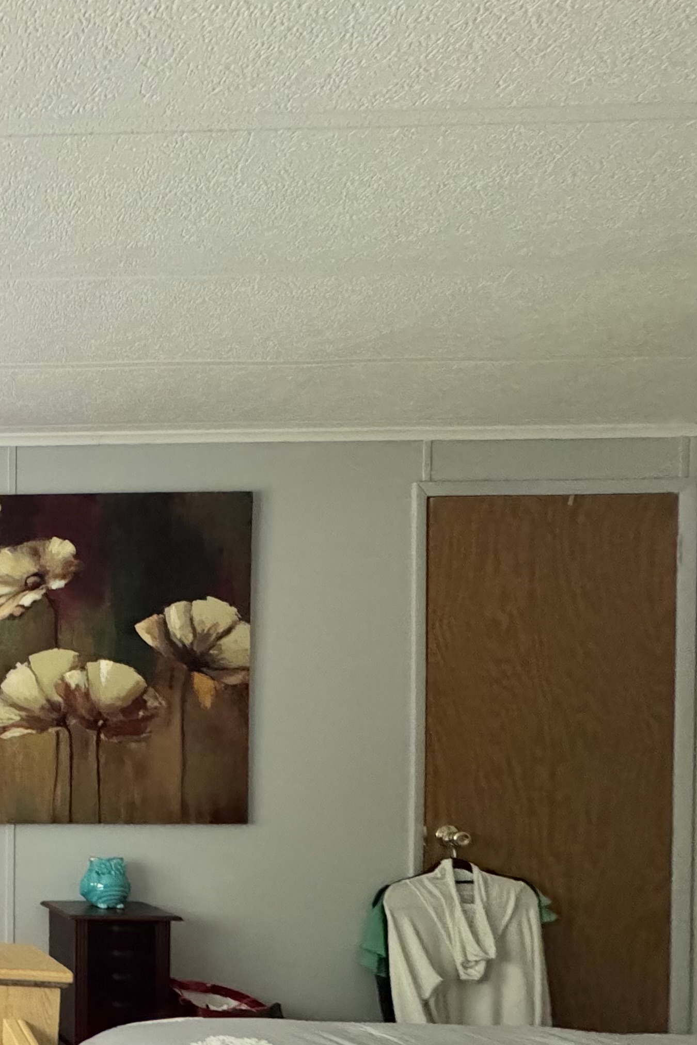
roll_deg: +0.9
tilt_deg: -1.7
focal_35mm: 29
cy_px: 740
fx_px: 842
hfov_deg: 30.0
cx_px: -306
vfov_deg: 61.2
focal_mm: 2.22
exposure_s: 1/60
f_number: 2.2
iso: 1000
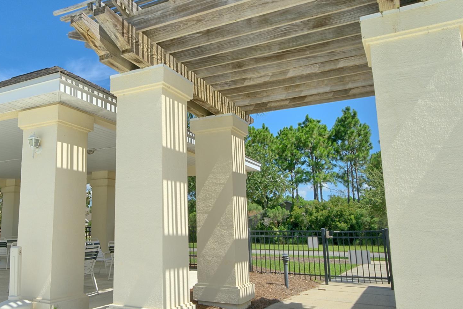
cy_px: 156
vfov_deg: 42.4
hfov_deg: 58.9
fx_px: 399
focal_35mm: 31
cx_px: 153
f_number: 22
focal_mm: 15
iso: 200
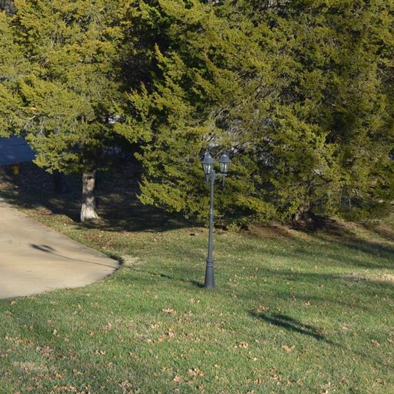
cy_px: 88
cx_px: 5
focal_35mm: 122
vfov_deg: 14.2
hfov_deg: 14.1
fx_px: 1571
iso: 200
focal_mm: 40
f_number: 7.1
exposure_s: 1/400
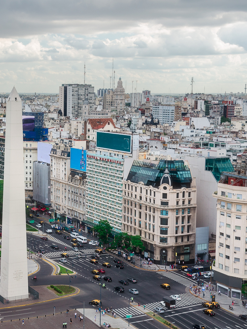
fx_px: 580
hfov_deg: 23.5
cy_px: 165
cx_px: 35
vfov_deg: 31.7
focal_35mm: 61
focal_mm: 28
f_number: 8
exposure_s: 1/30
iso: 100
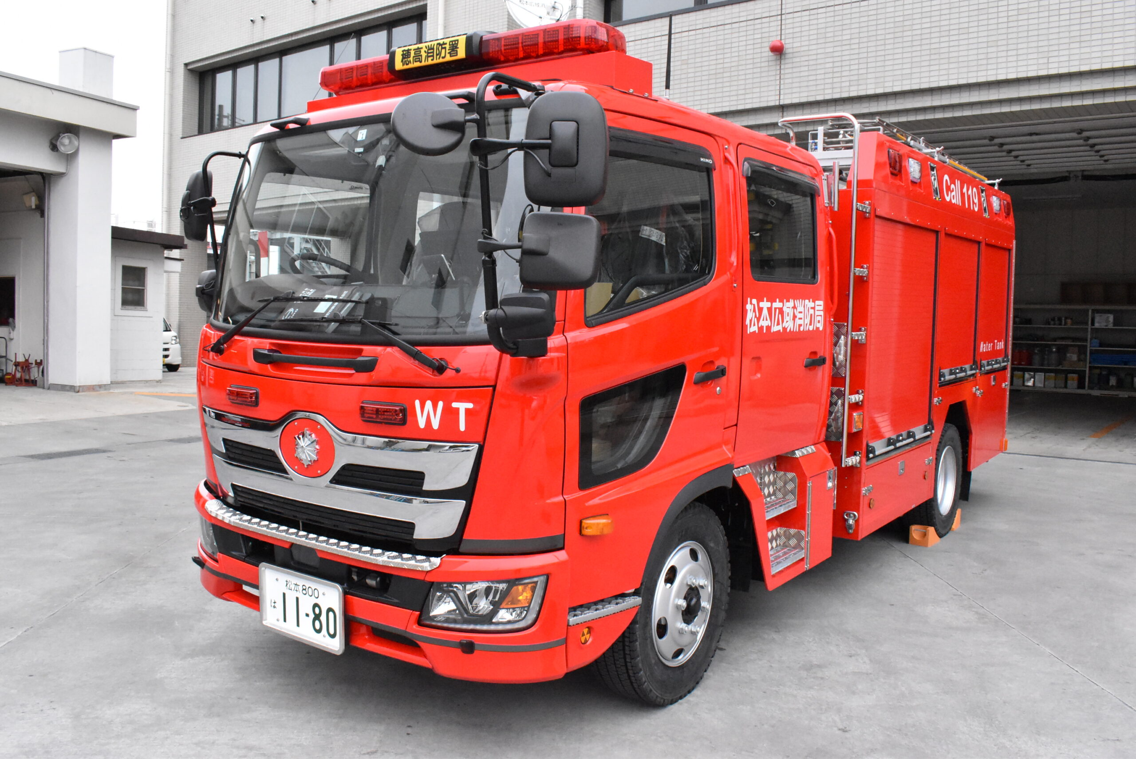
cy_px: 380
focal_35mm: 30
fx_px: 947
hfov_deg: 61.9
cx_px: 568
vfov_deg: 43.7
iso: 6400
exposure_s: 1/800
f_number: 14
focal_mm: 20
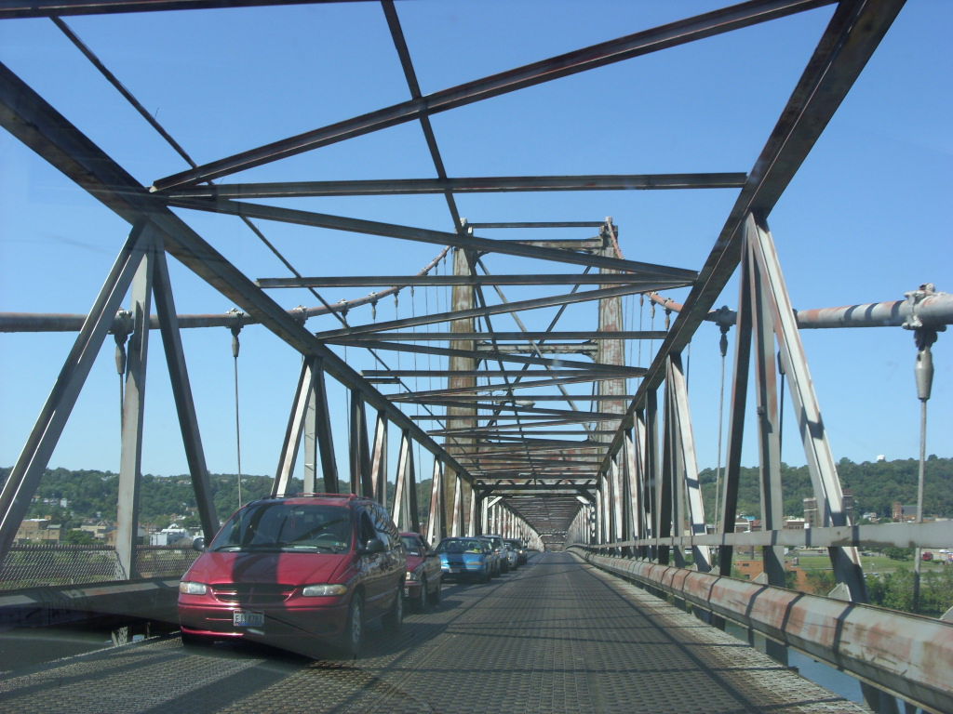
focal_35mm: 38
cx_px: 476
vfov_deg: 37.7
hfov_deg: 49.0
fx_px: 1046
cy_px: 357
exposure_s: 1/353
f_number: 4.9
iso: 50
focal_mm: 6.3
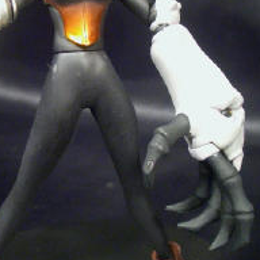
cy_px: 111
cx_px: 80
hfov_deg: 27.5
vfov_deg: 27.7
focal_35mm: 62
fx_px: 527
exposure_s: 1/60
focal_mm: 5.8
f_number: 2.6
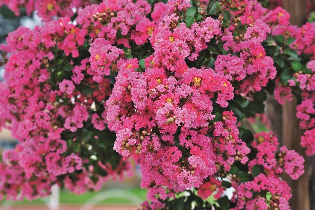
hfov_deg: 17.1
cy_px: 105
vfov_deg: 11.4
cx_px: 158
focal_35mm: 120
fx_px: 1050
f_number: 9
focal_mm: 120
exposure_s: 1/80
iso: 400
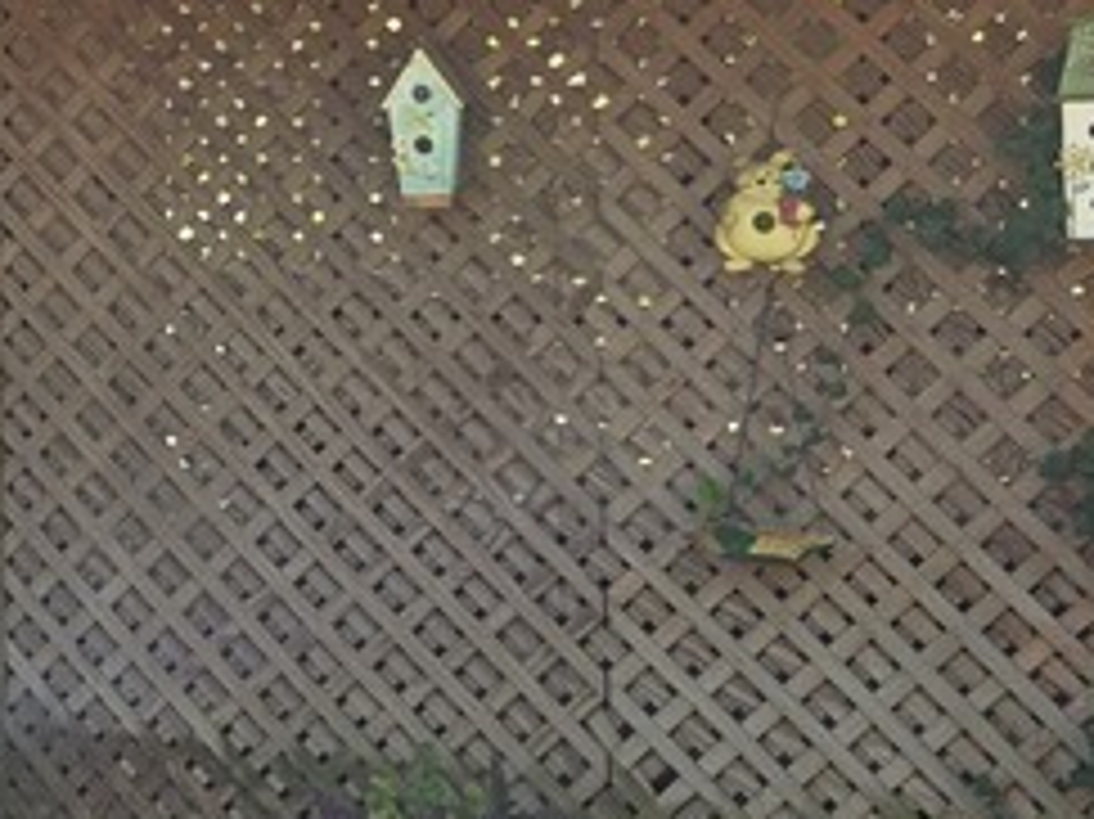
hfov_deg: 18.6
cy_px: 68
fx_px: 3064
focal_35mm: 97
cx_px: -396
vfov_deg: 15.0
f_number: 1.8
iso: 64
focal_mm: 5.4
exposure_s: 1/180
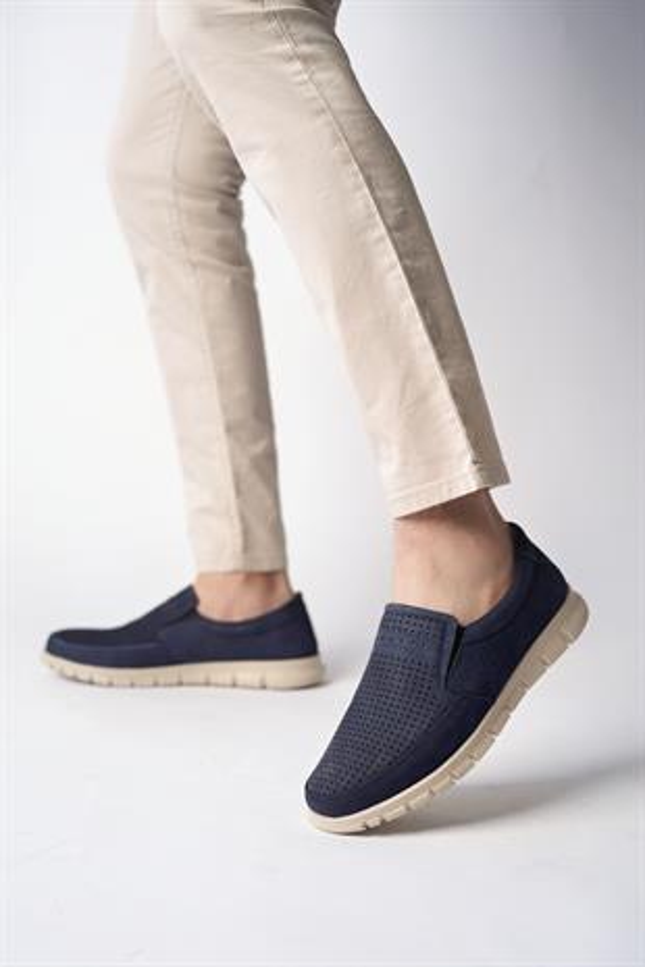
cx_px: 322
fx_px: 1344
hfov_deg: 27.0
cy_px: 484
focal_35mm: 50
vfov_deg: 39.6
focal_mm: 50
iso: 250
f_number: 4
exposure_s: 1/320
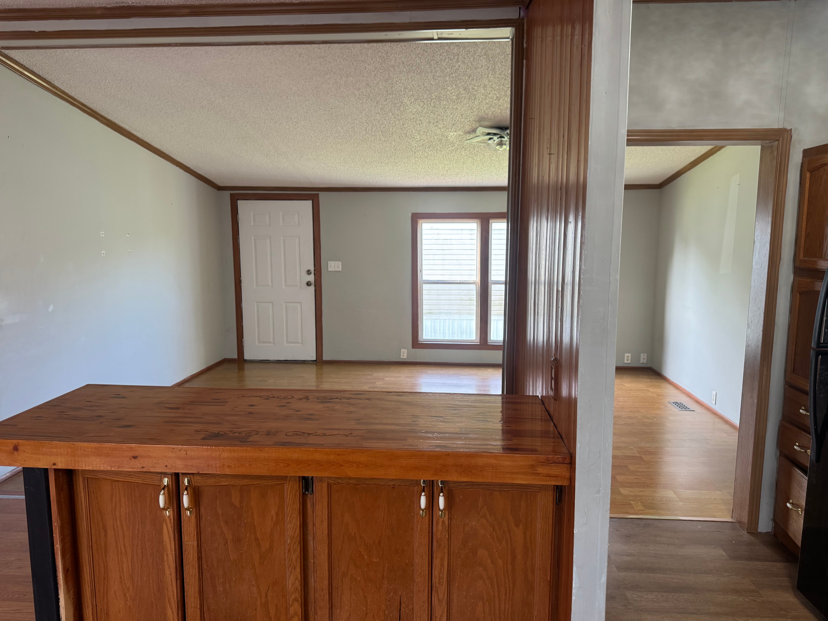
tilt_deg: -7.9
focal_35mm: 24
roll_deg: +0.7
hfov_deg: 71.6
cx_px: 414
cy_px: 310
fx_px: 574
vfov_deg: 56.8
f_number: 1.78
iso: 160
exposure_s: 1/60
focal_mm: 6.76
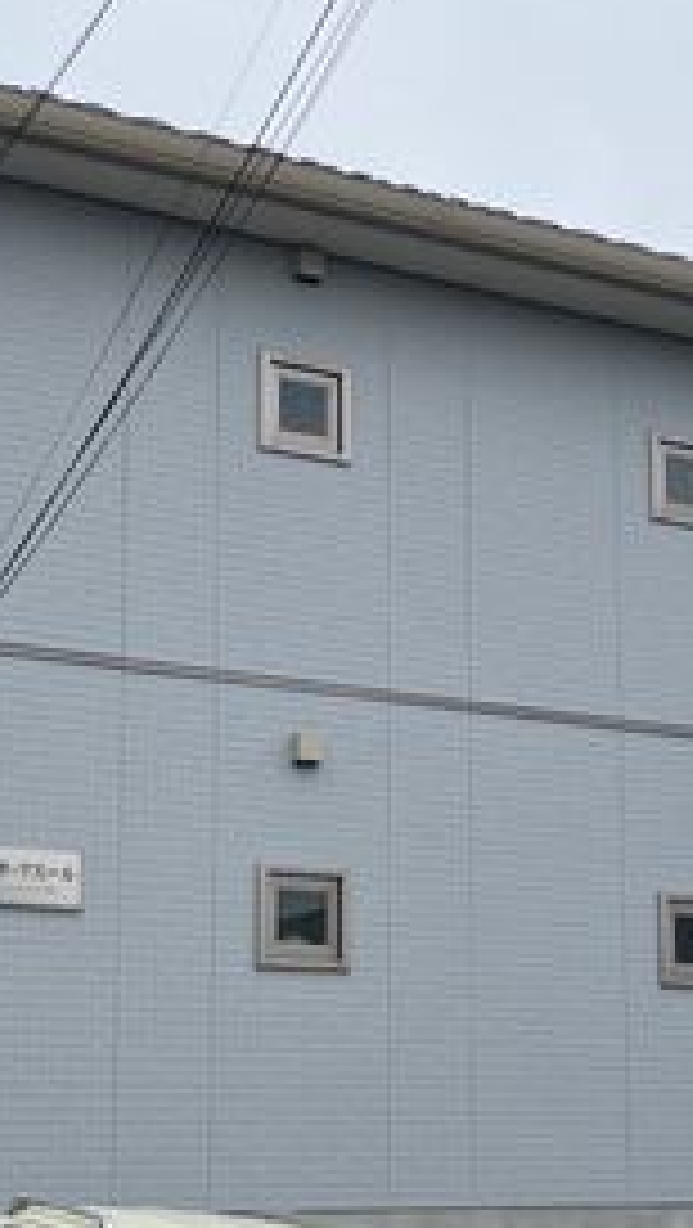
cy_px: 837
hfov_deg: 17.9
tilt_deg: +10.2
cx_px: 500
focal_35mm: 67
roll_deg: +0.4
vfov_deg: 31.1
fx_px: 2184
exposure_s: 1/796
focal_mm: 3.99
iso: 32
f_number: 1.8
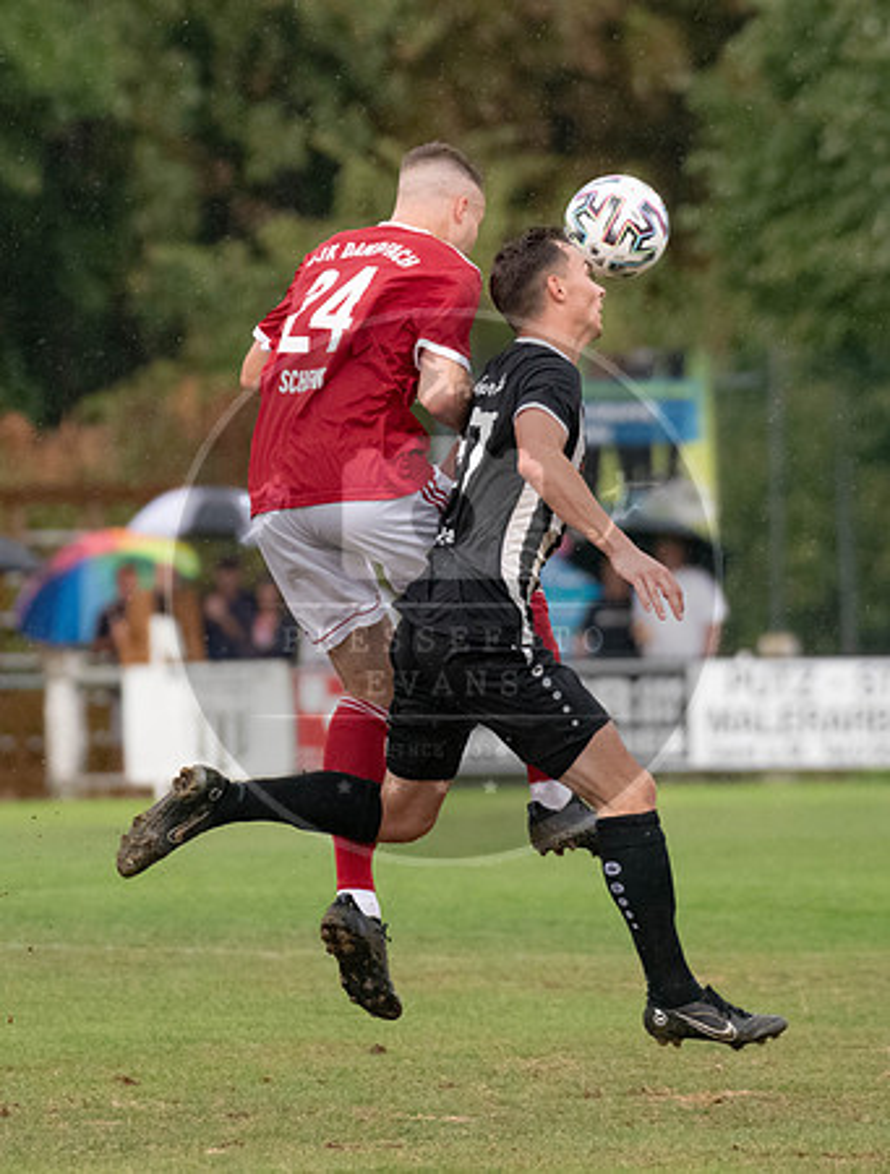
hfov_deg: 2.6
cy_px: 461
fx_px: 19488
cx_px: 367
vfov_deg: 3.5
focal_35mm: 572
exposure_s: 1/1600
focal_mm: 320
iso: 4000
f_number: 5.6
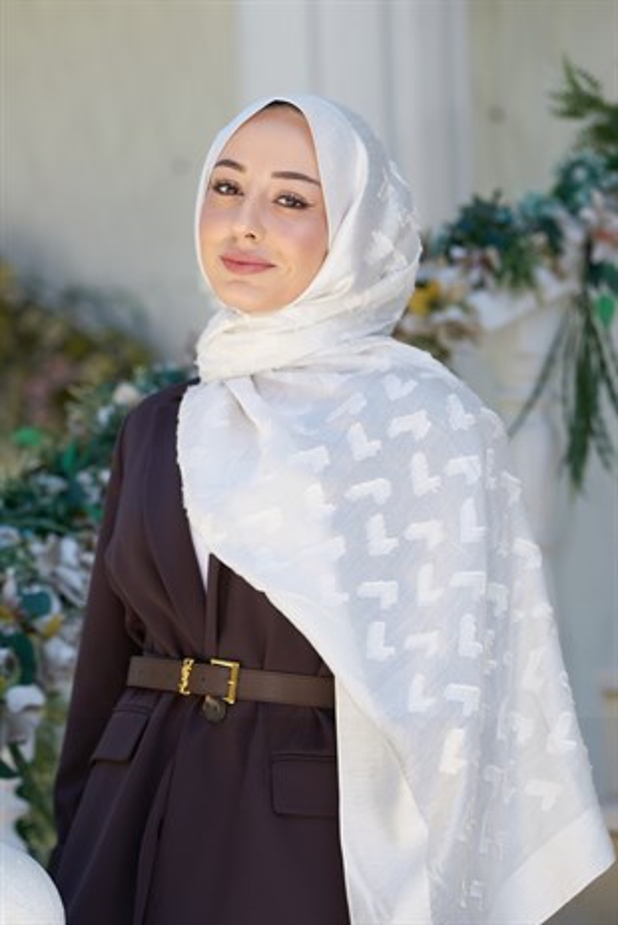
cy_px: 462
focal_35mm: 123
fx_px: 3162
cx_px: 309
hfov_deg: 11.2
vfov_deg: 16.6
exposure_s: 1/320
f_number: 4
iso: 100
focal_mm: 123
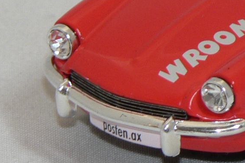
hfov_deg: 3.7
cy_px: 6
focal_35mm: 557
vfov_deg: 2.5
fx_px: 3789
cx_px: 259
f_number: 3.2
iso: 80
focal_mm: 19.9
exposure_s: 1/60
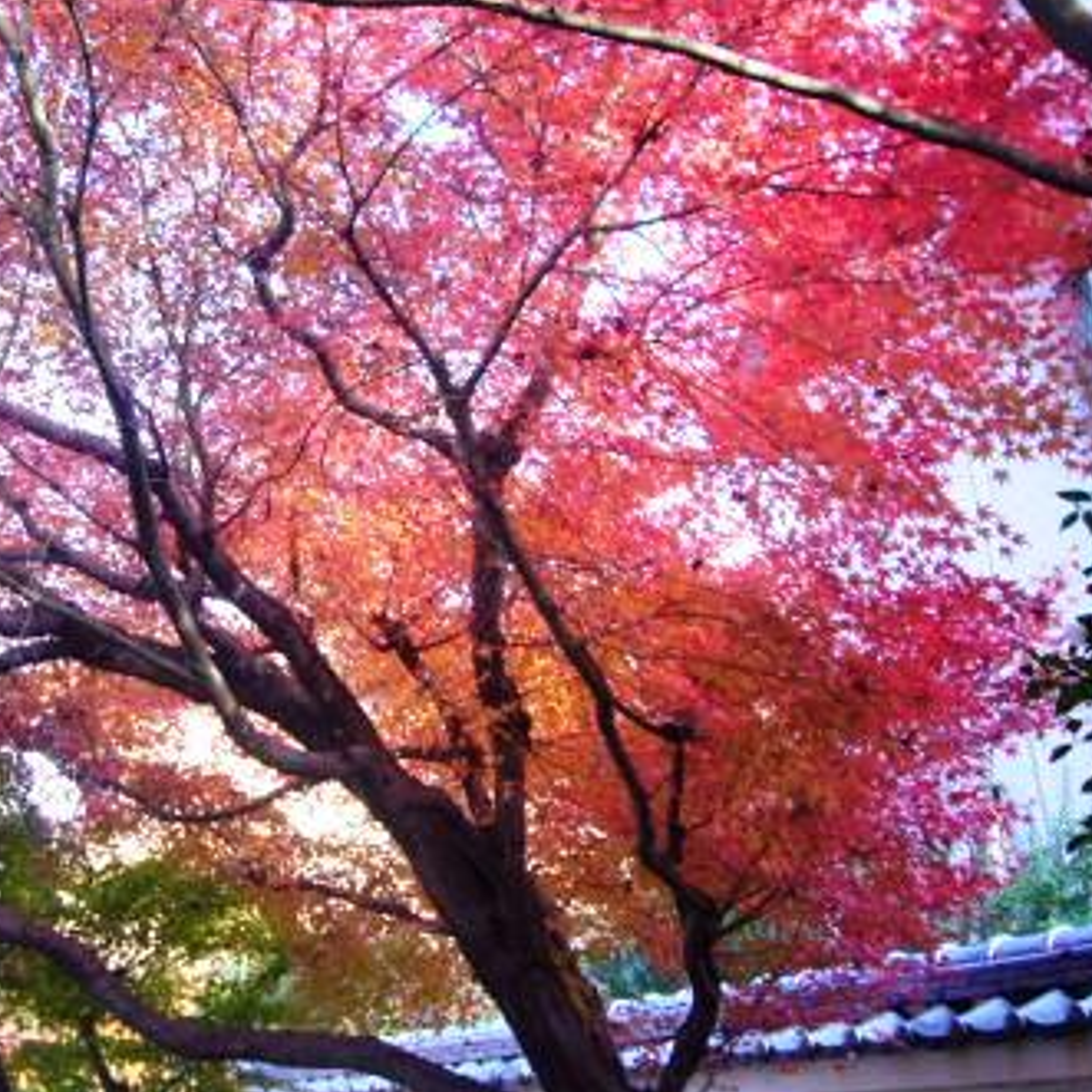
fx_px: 1749
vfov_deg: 34.7
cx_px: 369
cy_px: 544
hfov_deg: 34.4
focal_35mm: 49
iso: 80
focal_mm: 4.9
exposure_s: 1/50
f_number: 2.9
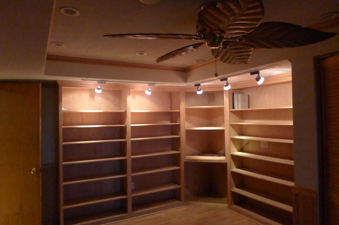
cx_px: 170
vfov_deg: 53.0
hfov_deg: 73.8
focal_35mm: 24
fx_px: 226
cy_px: 112
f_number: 2
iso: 800
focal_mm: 5.1
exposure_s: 1/50
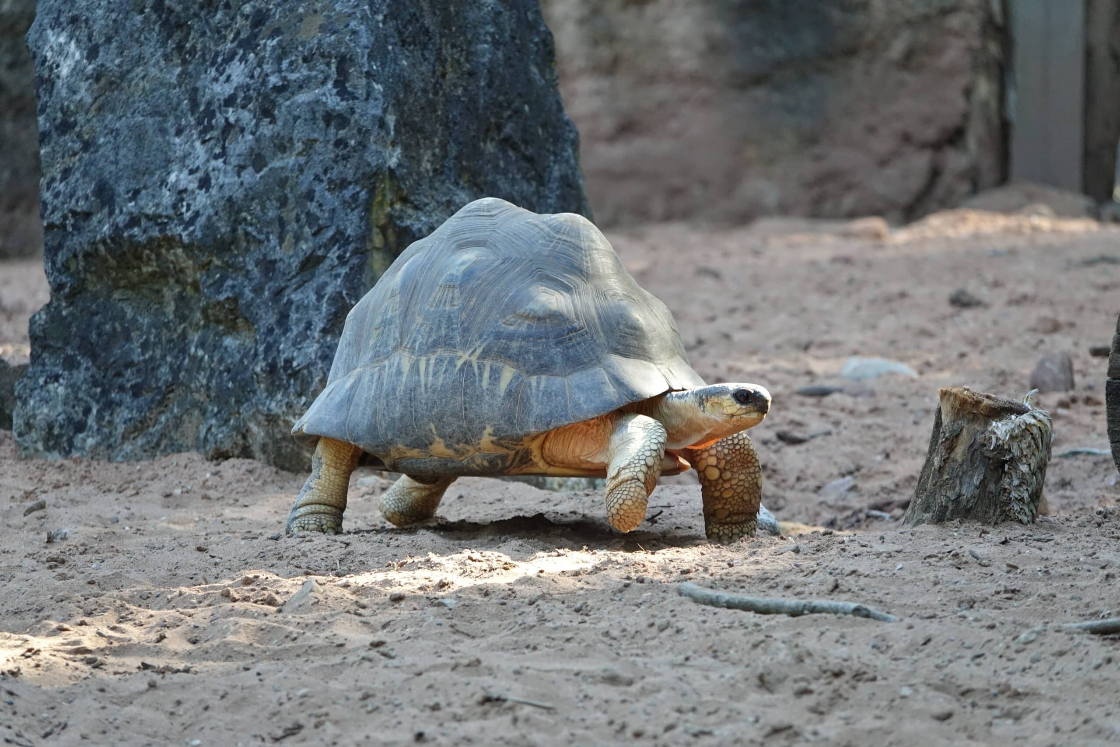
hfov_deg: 5.3
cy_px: 374
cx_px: 560
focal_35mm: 390
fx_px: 12133
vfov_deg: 3.5
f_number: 4
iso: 800
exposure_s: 1/250
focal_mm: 143.15
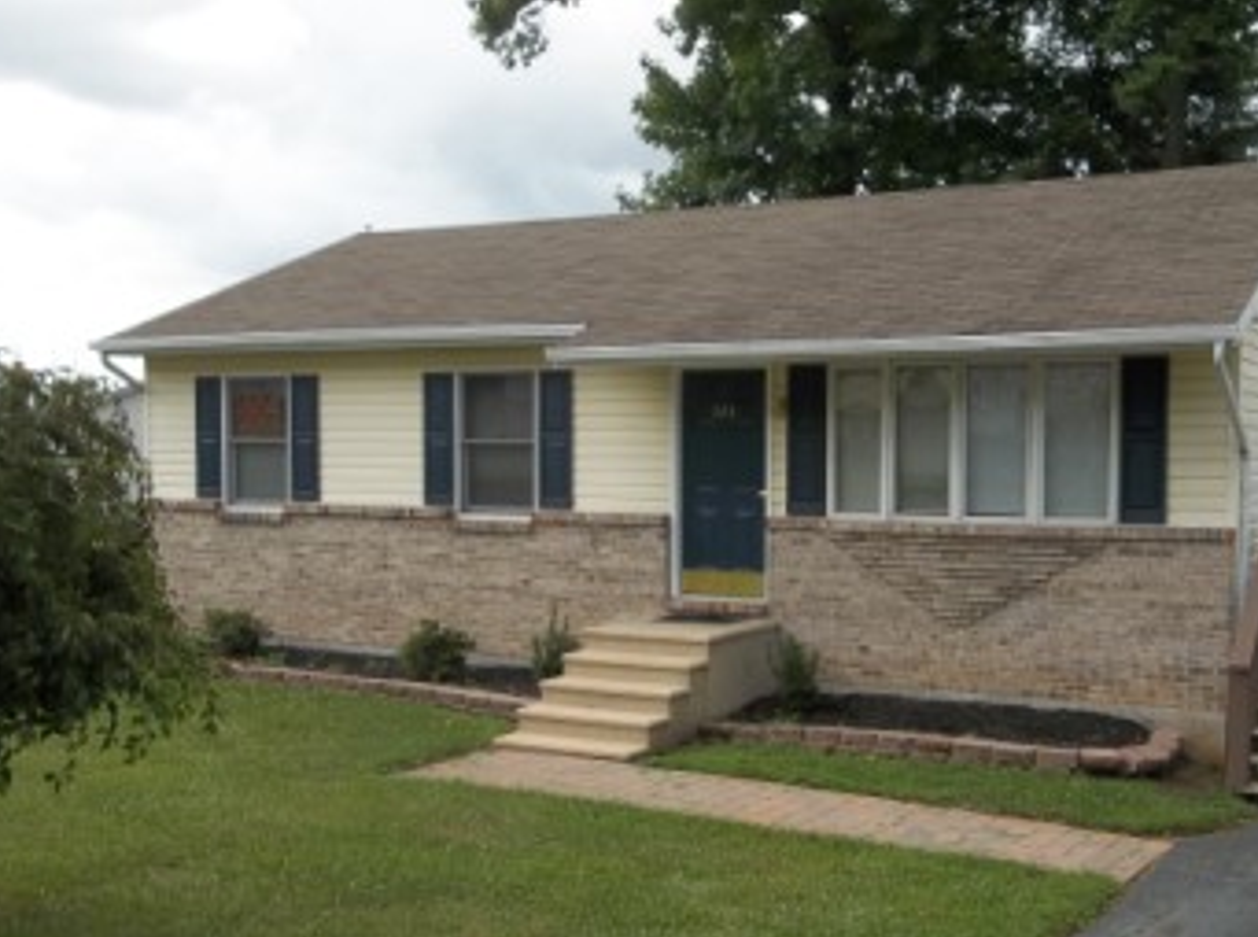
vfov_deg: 34.1
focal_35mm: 42
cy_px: 553
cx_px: 801
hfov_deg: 44.5
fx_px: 1523
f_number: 3.7
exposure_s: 1/400
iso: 80
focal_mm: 5.7
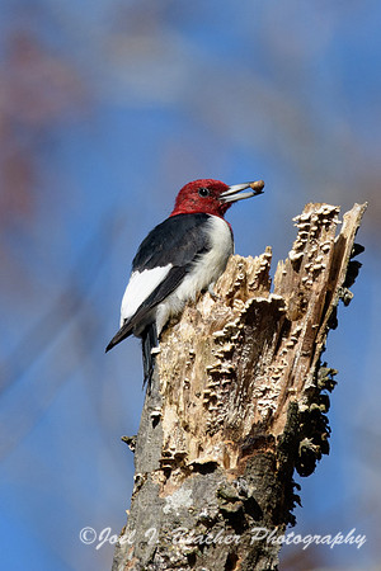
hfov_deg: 2.0
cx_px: 190
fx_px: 11112
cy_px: 286
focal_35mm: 700
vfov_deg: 2.9
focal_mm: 700
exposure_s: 1/1000
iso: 220
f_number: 7.1
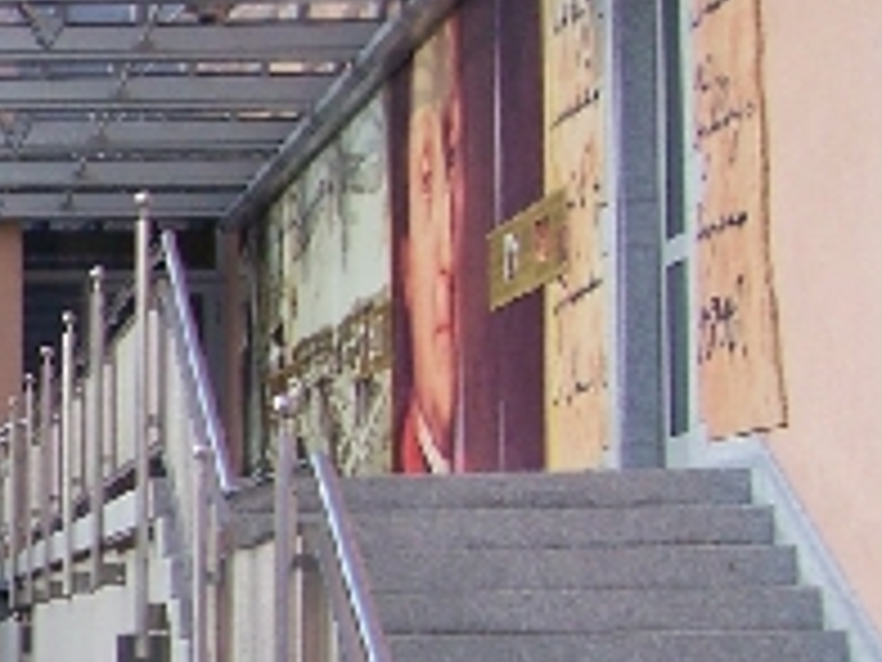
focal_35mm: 139
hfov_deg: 12.5
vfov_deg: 10.7
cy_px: 486
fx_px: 3542
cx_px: -864
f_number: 2.7
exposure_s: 1/640
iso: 80
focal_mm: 5.6
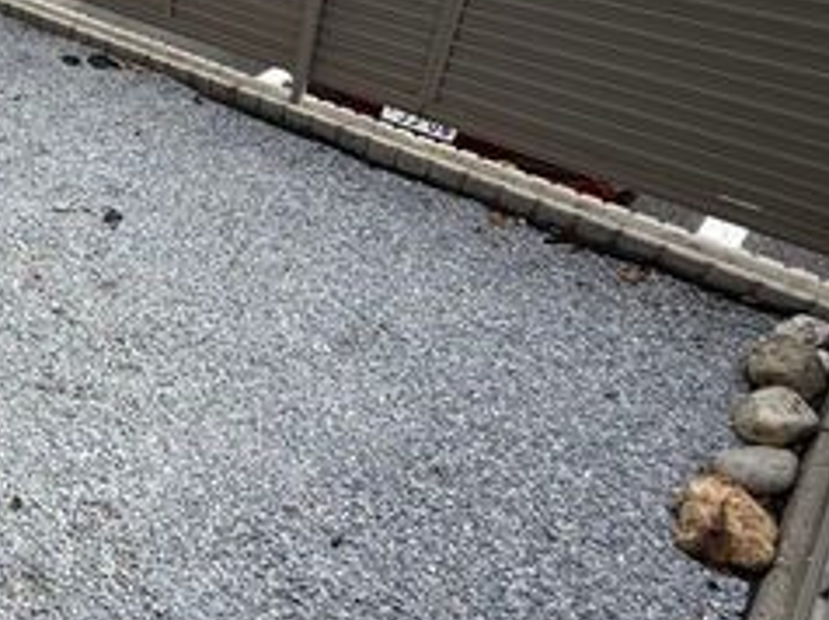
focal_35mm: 33
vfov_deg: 42.6
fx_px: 790
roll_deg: +5.2
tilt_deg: -39.9
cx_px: 31
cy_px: 233
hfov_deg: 47.6
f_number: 2.2
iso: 50
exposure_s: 1/502
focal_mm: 2.22
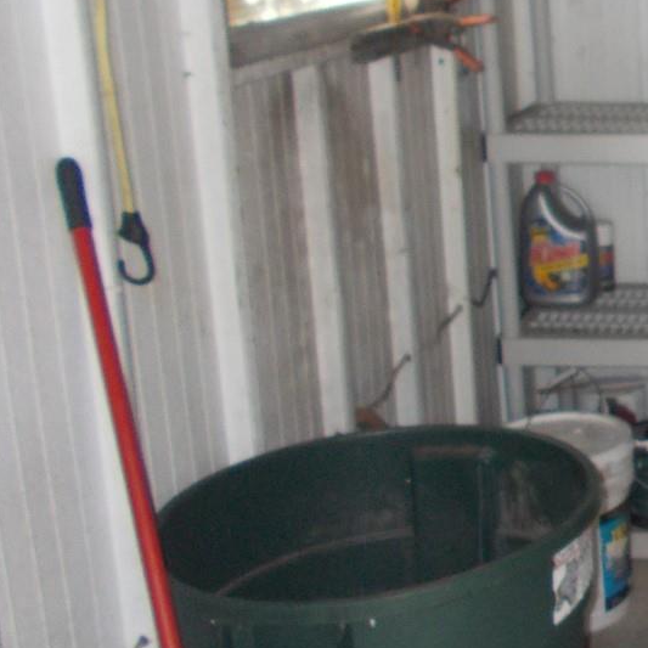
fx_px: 1461
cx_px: 930
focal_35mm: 69
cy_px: 198
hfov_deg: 21.5
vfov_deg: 24.8
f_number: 3.2
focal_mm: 4.6
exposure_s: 1/25
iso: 200
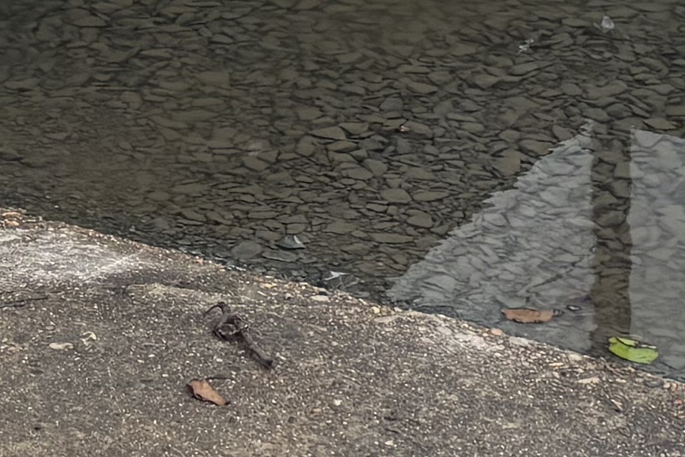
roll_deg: -0.5
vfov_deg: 7.0
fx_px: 3197
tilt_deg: -0.5
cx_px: -64
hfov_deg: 12.0
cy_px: -1109
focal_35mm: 168
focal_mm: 5.96
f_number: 1.6
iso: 50
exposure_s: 1/3650
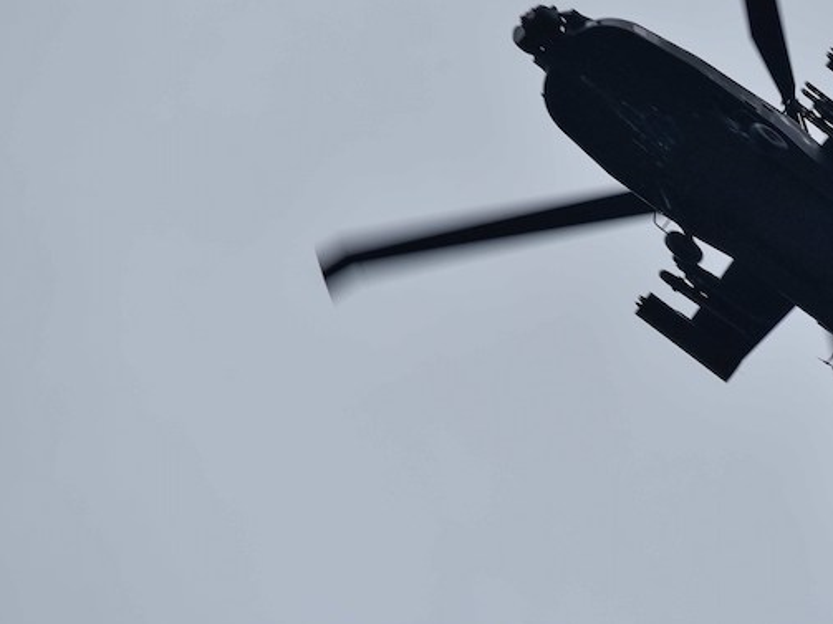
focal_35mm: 496
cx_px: 699
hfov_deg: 4.0
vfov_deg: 3.0
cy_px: 198
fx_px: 11933
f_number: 8
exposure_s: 1/500
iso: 100
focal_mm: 270
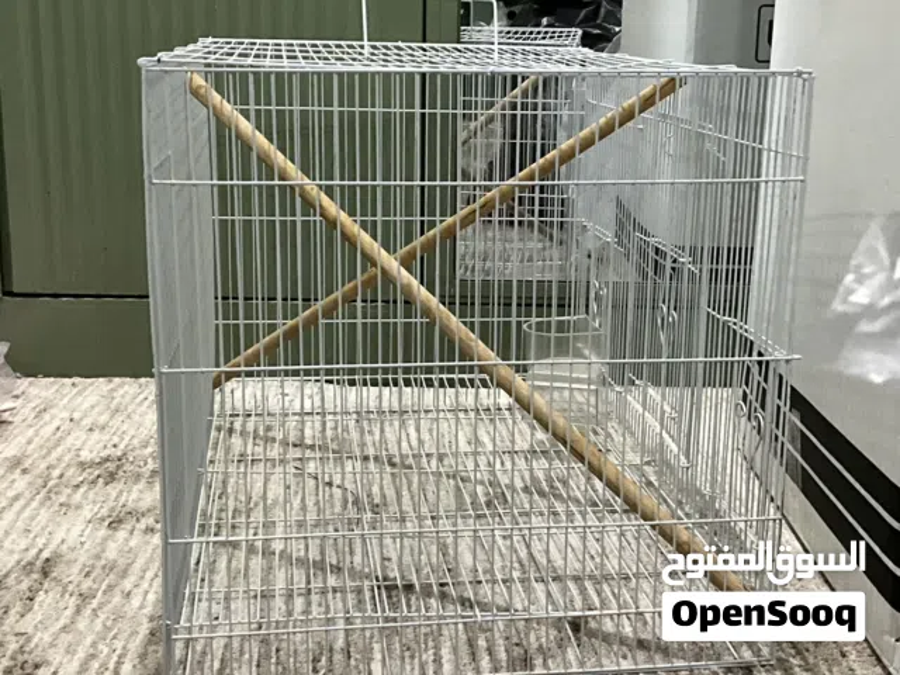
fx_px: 754
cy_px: 338
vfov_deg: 48.2
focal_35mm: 29
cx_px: 450
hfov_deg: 61.7
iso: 320
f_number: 1.8
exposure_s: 1/40
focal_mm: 3
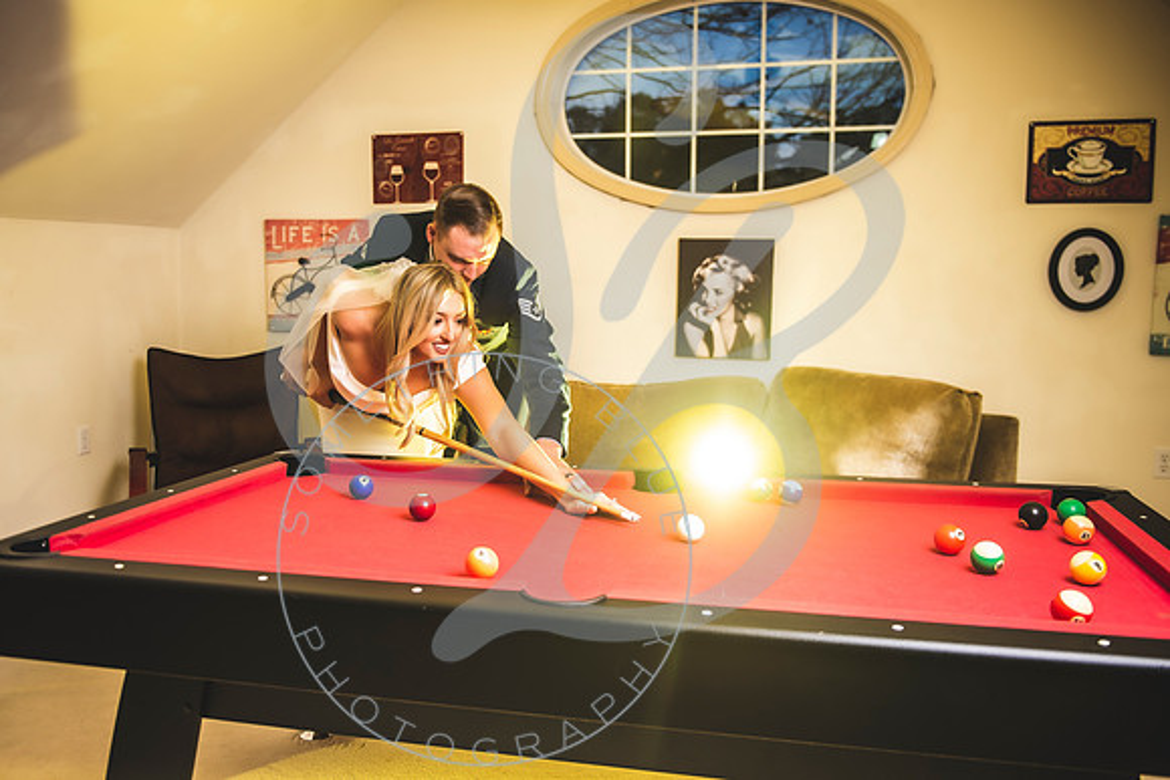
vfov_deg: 40.3
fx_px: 1063
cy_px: 389
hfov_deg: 57.6
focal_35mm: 33
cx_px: 567
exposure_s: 1/1250
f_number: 2.8
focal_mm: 31
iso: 200
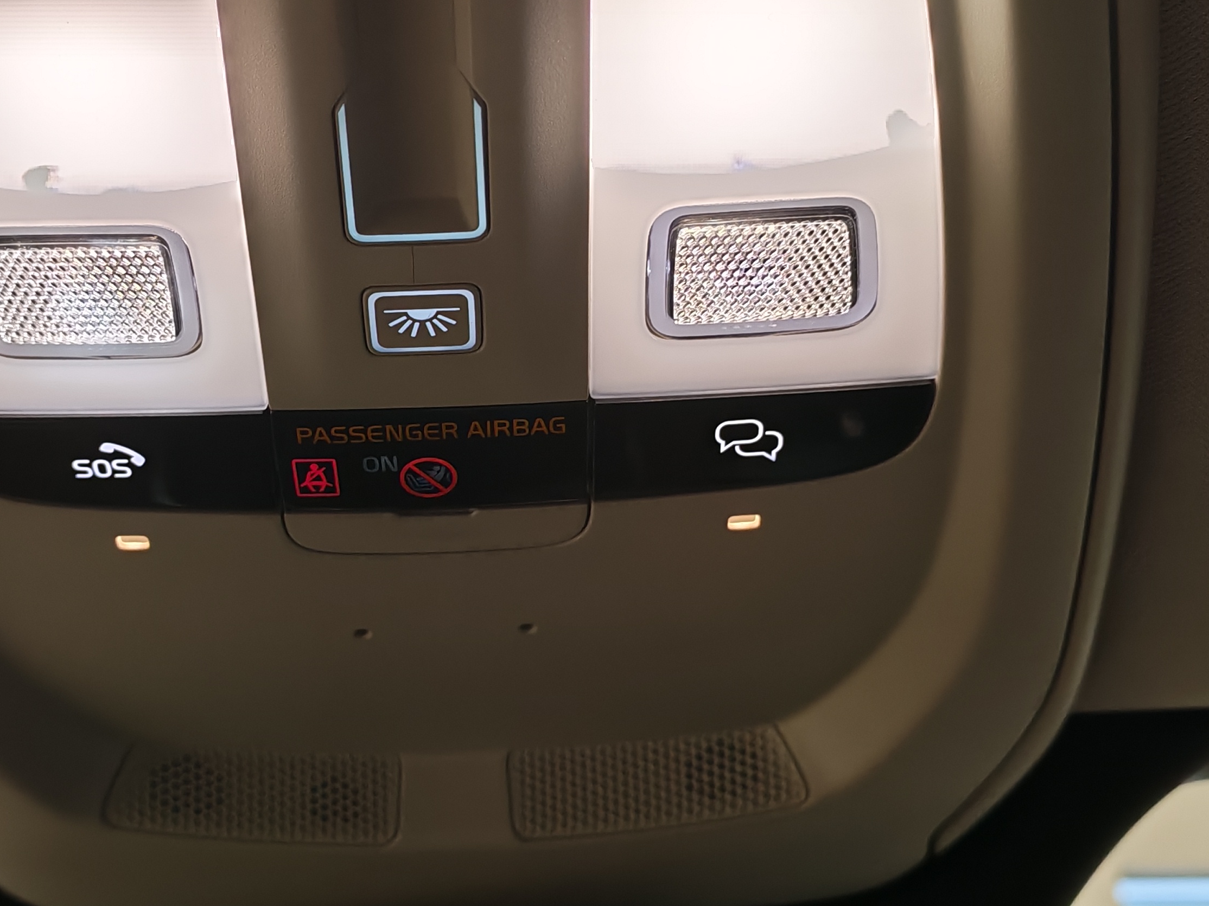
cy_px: 403
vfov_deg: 25.6
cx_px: 428
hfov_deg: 33.6
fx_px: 1991
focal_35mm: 57
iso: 254
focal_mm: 6.12
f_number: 1.9
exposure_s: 1/100
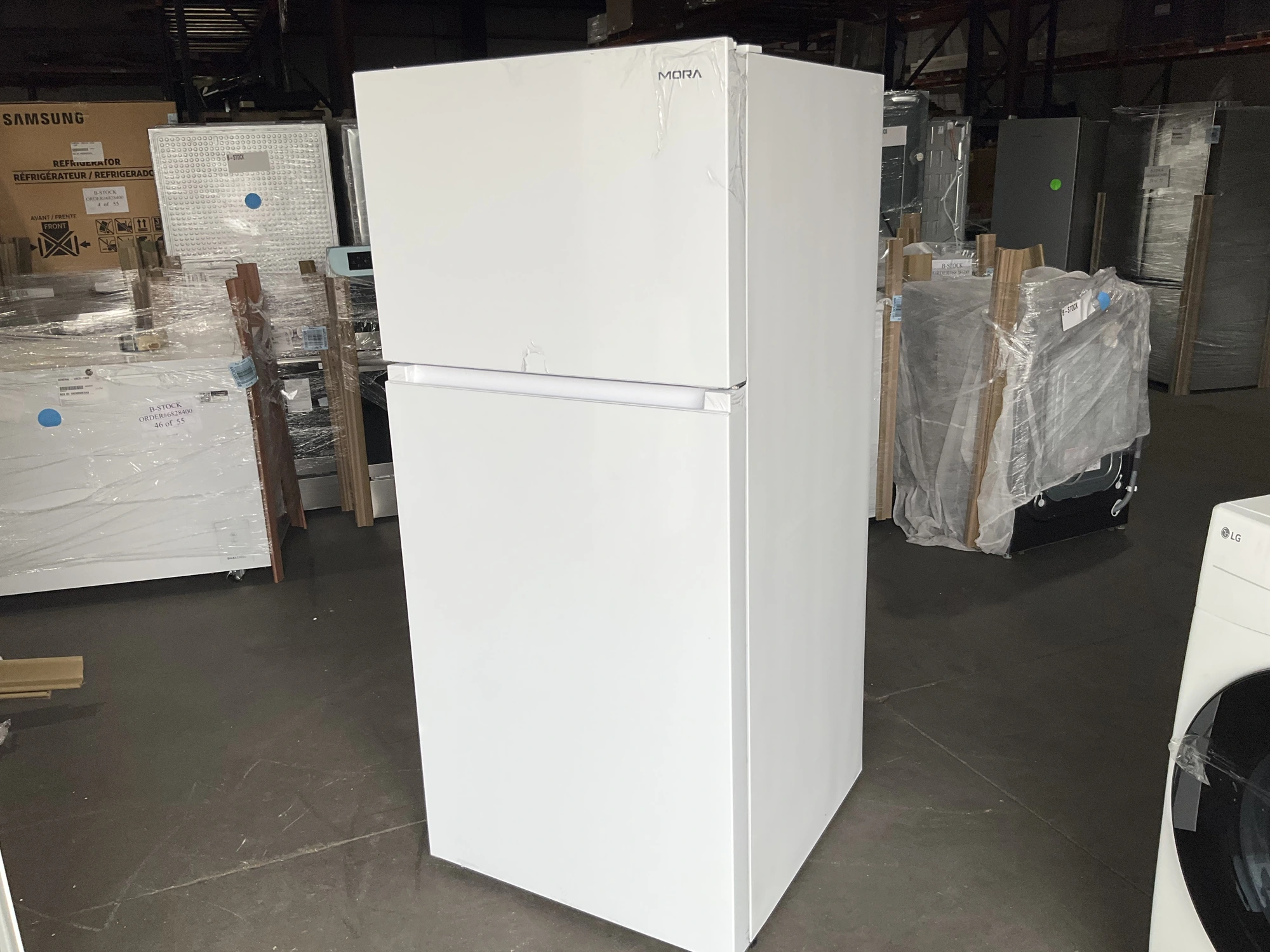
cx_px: 635
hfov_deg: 61.7
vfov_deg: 48.2
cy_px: 476
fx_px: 1064
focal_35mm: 29
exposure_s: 1/394
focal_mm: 3
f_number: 1.8
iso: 25
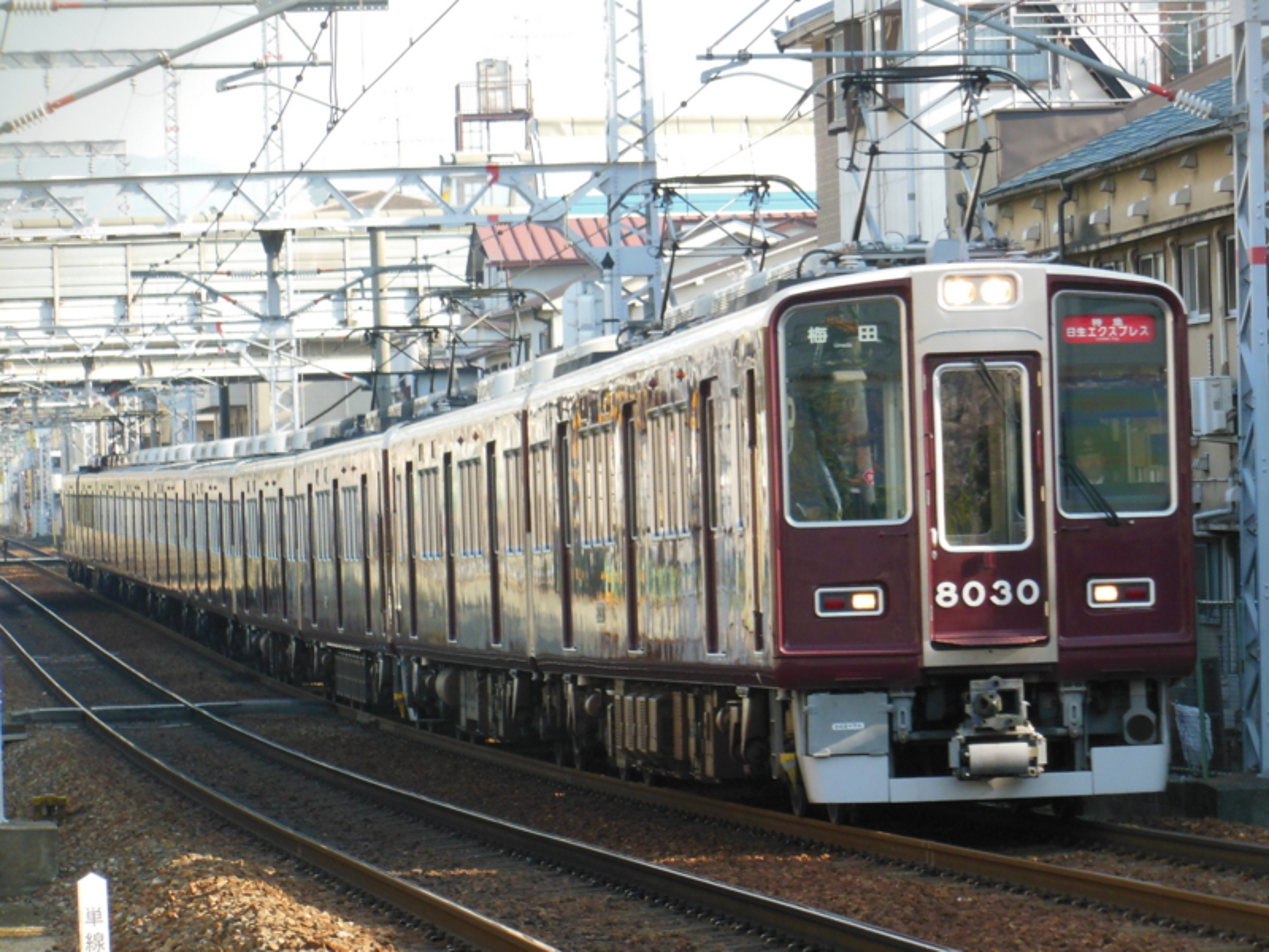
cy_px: 476
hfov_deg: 9.0
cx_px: 634
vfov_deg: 6.8
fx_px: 8065
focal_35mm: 220
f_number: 5.9
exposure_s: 1/250
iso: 320
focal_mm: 39.3
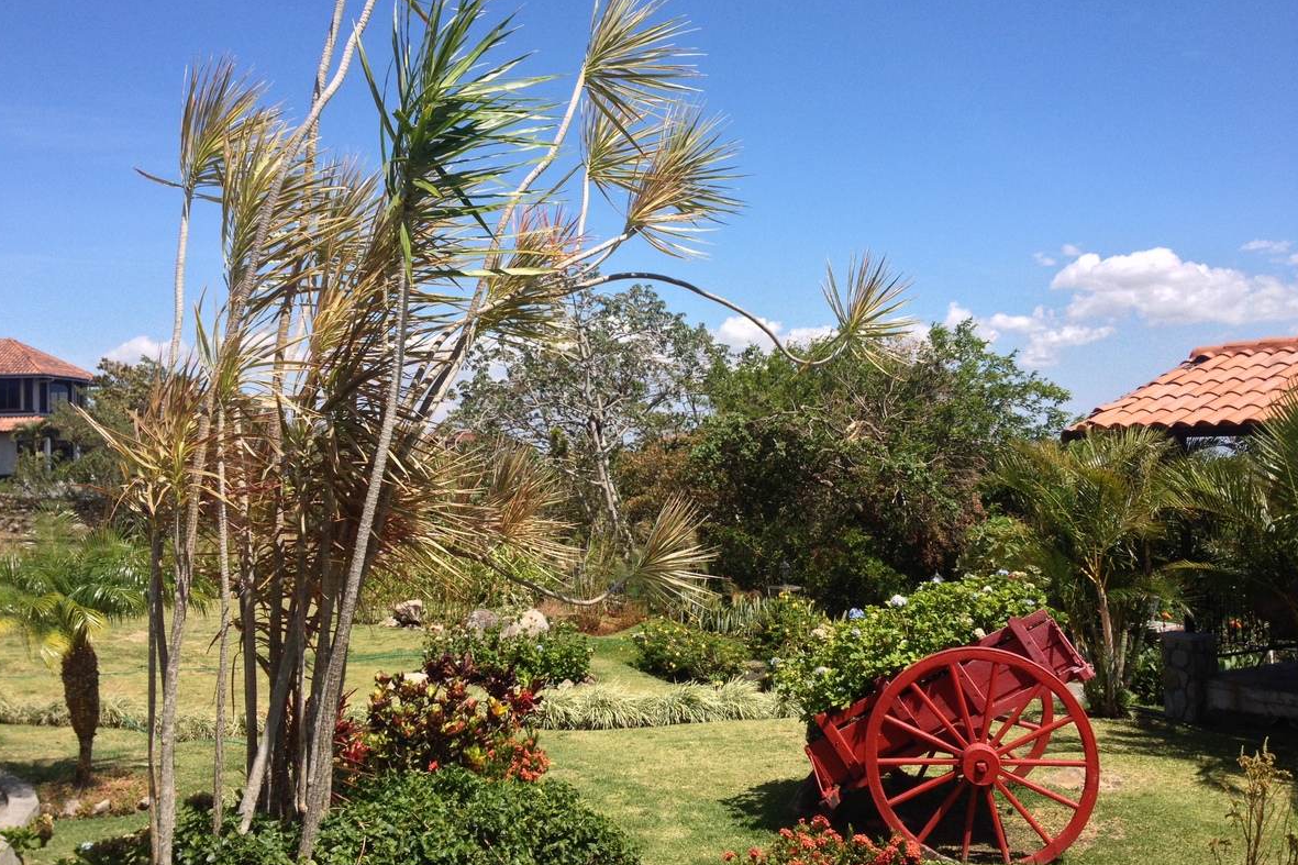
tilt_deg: -1.5
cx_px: 647
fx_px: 1334
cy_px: 401
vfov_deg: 35.9
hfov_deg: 51.9
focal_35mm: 37
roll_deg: +1.5
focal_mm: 4.28
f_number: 2.4
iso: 50
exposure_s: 1/1416
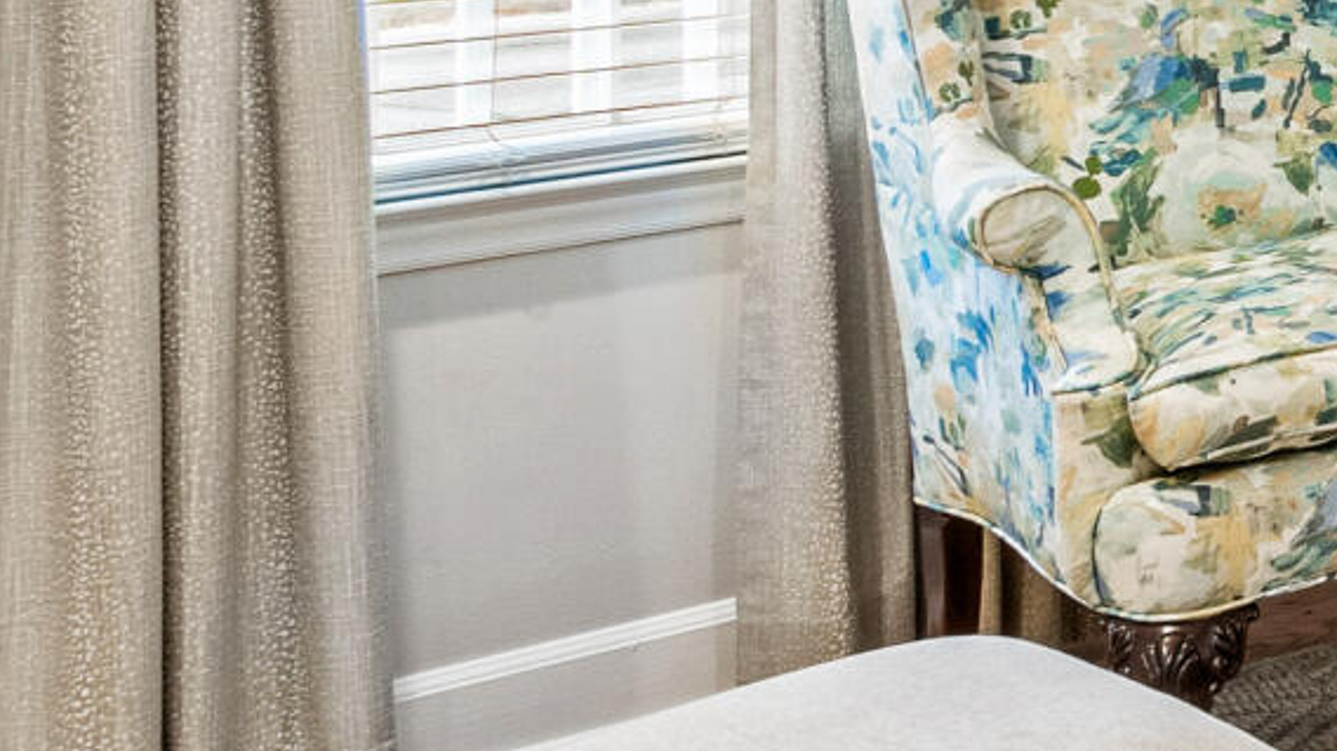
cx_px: 2582
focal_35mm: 83
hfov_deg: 18.3
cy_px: -381
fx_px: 2941
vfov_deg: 13.7
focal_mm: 10
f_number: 9
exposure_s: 1.3
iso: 100
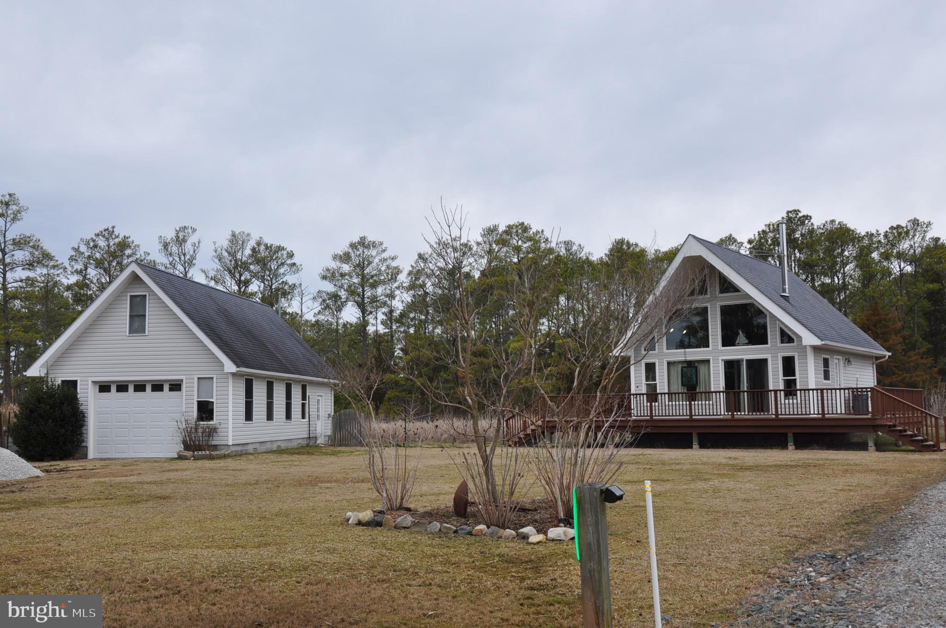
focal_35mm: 36
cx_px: 473
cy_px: 314
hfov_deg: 53.2
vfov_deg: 36.8
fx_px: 945
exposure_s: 1/200
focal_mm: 24
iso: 200
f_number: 9
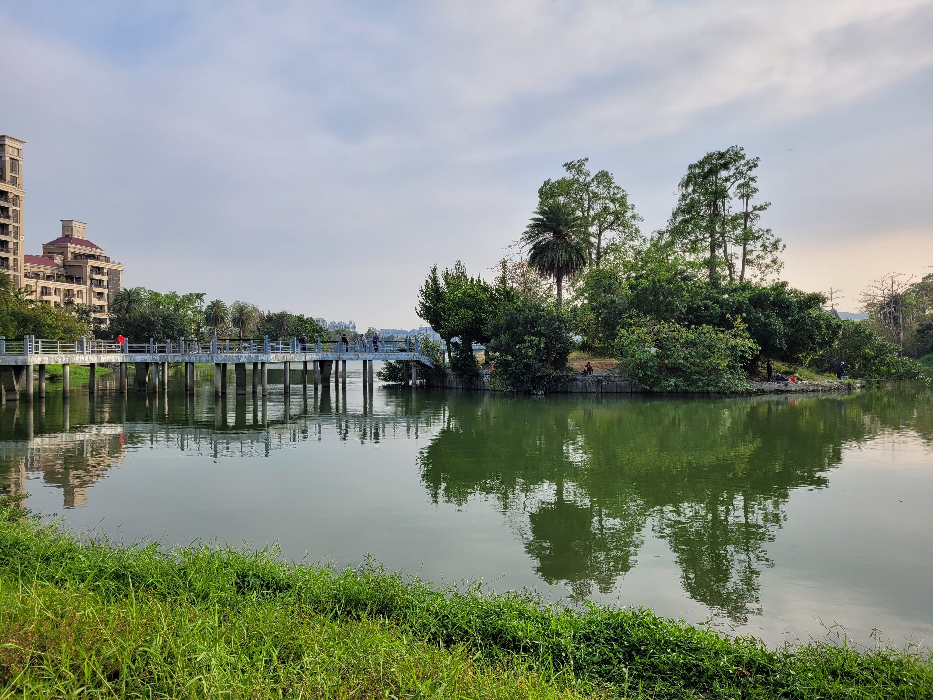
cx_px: 466
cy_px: 350
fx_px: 701
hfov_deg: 67.3
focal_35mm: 26
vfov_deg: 53.1
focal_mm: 5.4
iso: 40
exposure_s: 1/1668
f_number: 1.8
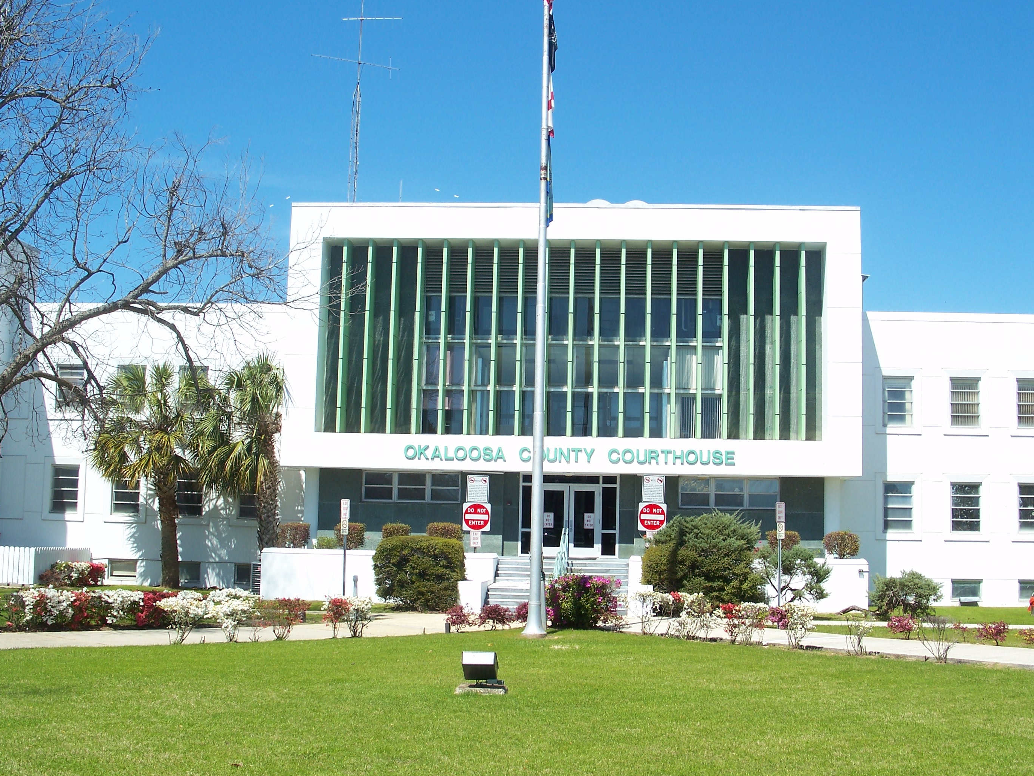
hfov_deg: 42.9
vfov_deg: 32.9
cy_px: 394
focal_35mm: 44
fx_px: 1314
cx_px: 552
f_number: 4
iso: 64
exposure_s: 1/400
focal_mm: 7.8
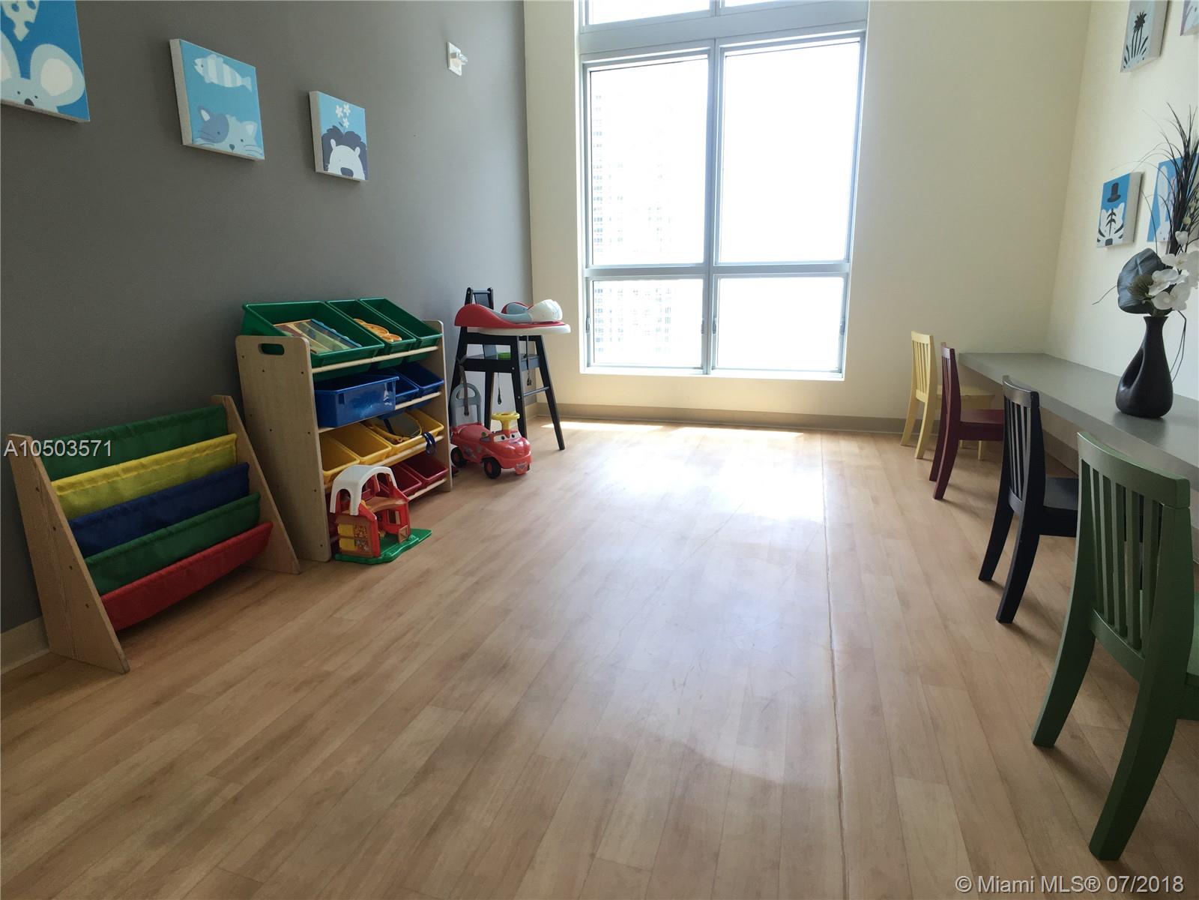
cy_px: 450
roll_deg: +0.4
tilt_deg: -13.5
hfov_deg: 61.7
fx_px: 1004
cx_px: 600
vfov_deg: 48.2
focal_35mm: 29
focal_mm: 4.15
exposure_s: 1/120
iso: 40
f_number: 2.2
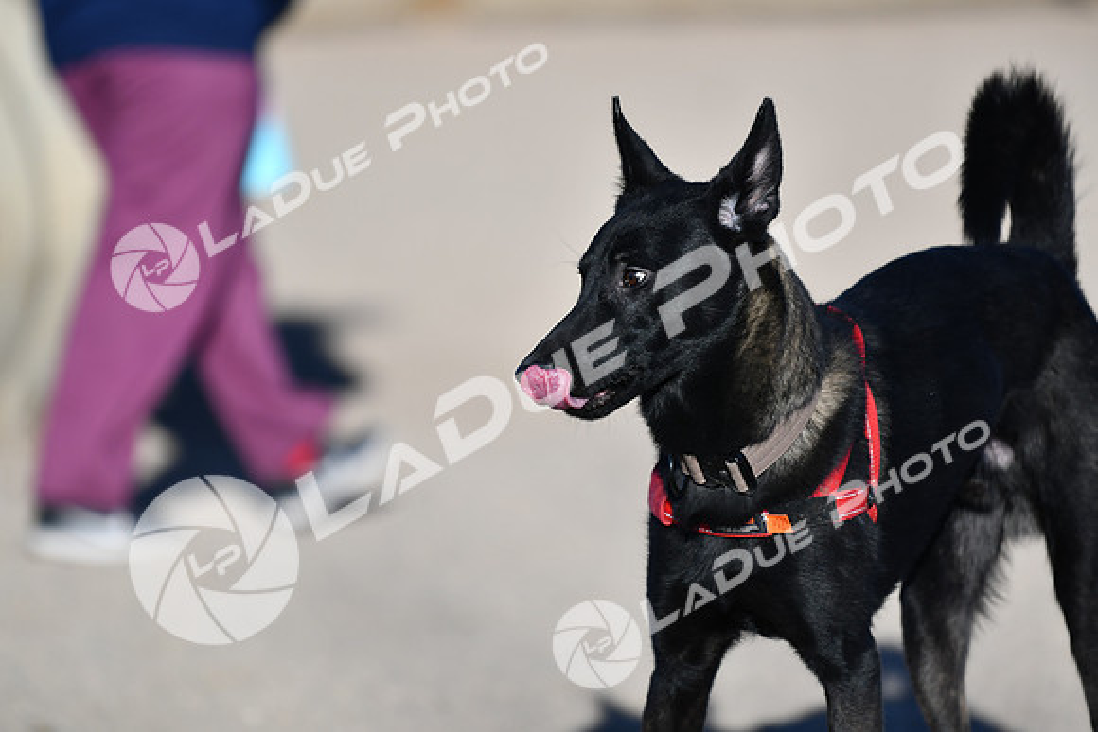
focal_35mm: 300
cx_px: 549
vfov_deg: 4.6
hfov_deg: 6.9
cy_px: 366
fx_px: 9152
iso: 160
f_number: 2.8
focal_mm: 200
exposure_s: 1/4000
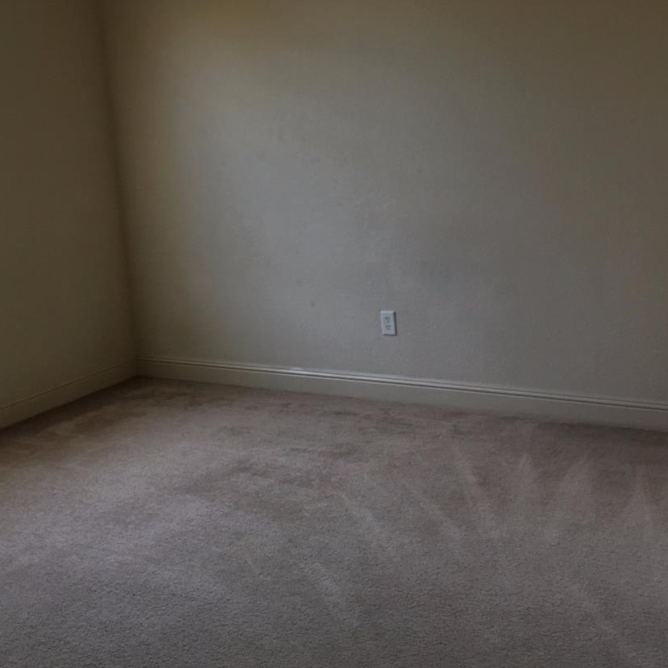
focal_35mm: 47
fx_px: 1026
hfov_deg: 36.0
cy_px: 271
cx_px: 361
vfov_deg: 35.9
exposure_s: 1/15
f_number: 2.2
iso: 50
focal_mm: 4.15
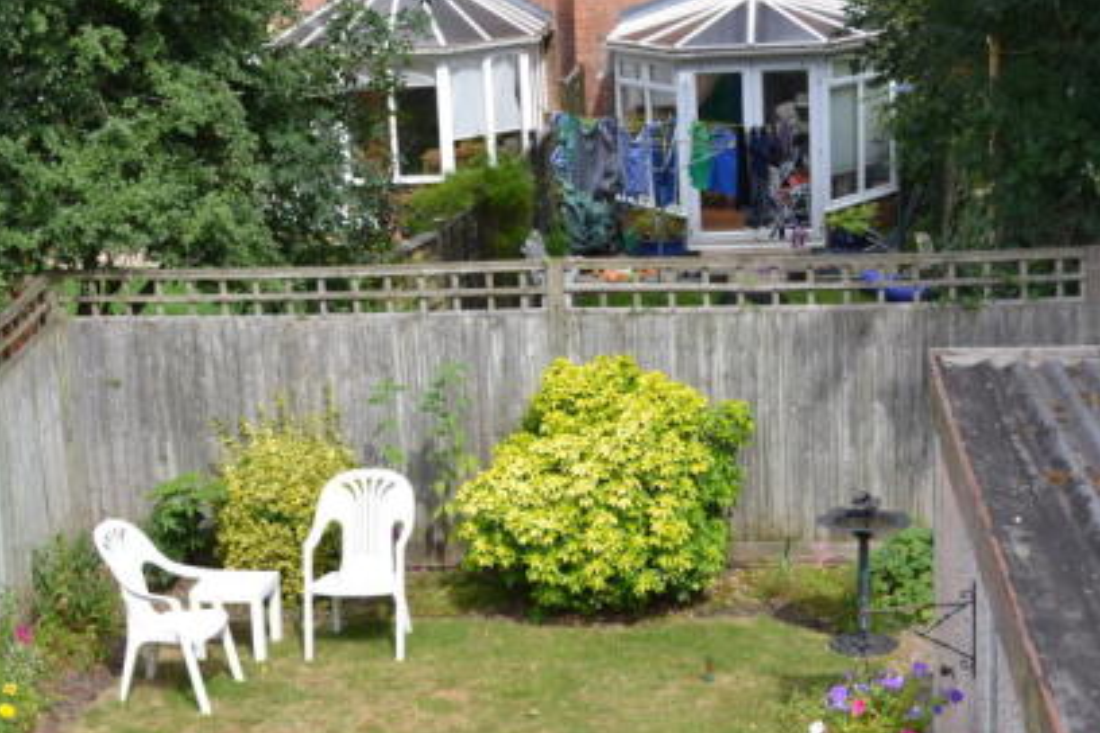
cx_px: 476
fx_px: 2353
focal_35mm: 77
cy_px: 427
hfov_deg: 26.3
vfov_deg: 17.7
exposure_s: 1/160
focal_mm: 32
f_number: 6.3
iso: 100
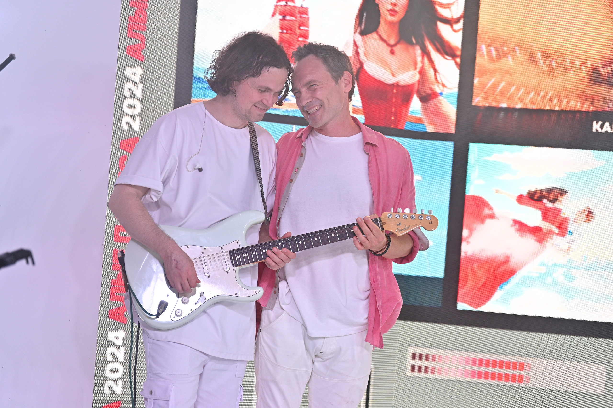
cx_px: 306
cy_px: 204
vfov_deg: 13.7
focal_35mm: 100
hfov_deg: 20.4
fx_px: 1702
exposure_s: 1/160
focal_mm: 100
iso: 640
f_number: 2.8
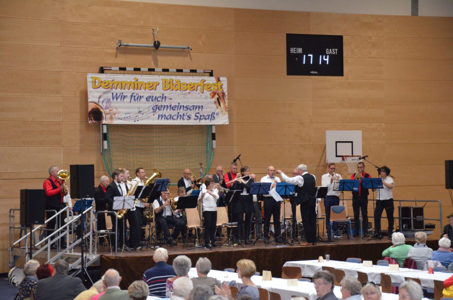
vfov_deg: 14.6
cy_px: 150
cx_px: 226
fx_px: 1168
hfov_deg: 22.0
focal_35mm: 93
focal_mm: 62
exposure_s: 1/60
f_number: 5.3
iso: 2800
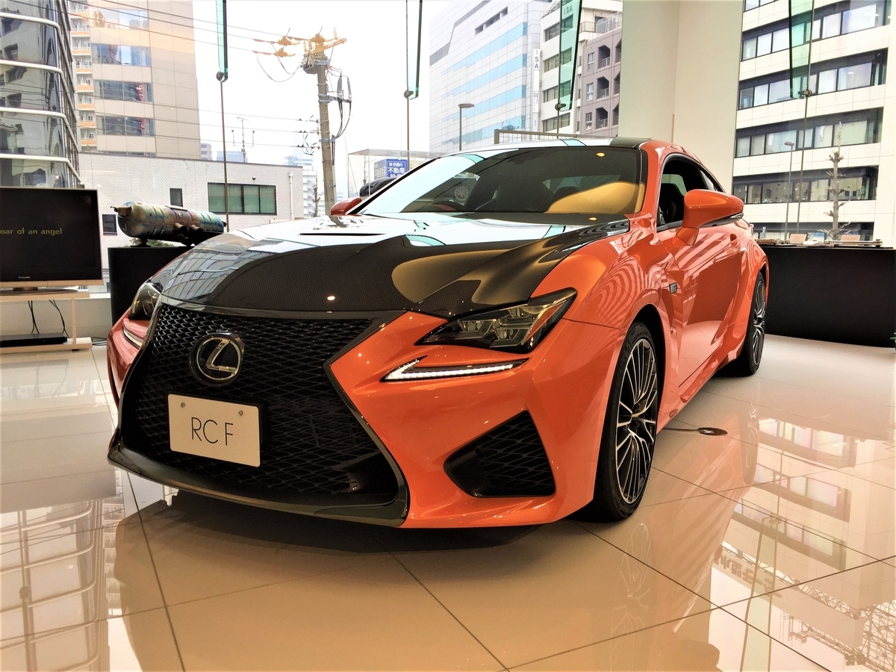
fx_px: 751
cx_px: 448
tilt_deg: -8.8
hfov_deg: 61.7
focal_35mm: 29
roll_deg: -1.3
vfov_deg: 48.2
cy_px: 336
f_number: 2.2
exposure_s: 1/120
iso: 32
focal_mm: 4.15
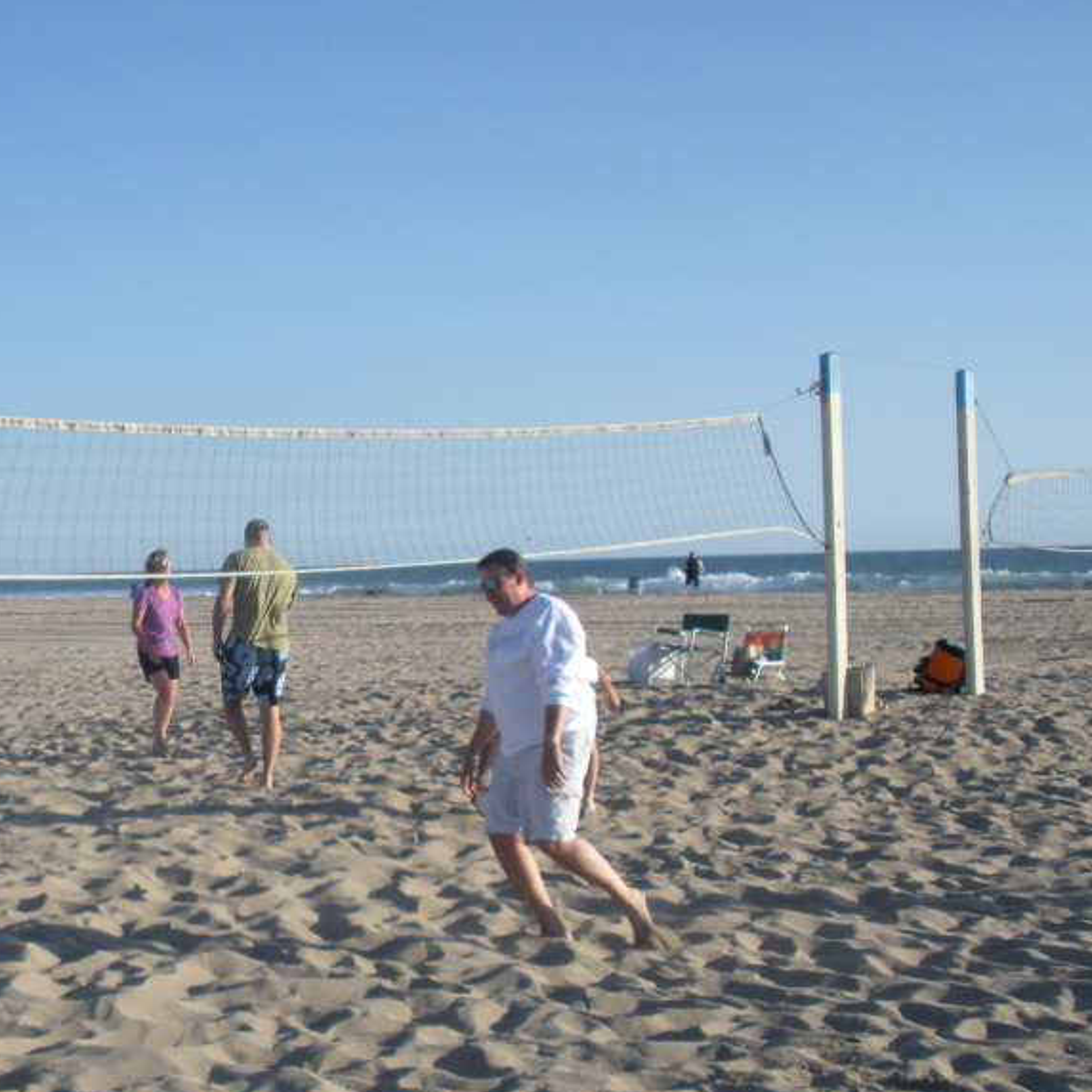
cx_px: 275
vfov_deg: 30.0
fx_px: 2034
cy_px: 540
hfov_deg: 29.6
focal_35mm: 57
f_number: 3.5
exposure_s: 1/569
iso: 64
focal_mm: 6.3
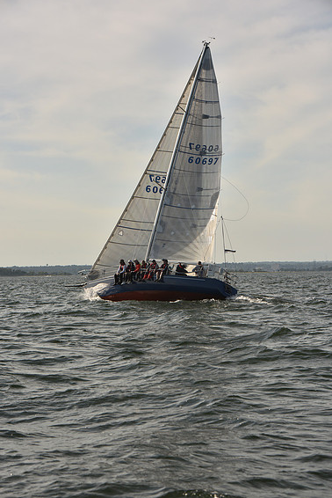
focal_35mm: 84
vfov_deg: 24.2
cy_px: 252
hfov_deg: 16.3
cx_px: 163
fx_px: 1160
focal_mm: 82
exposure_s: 1/640
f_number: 7.1
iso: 250
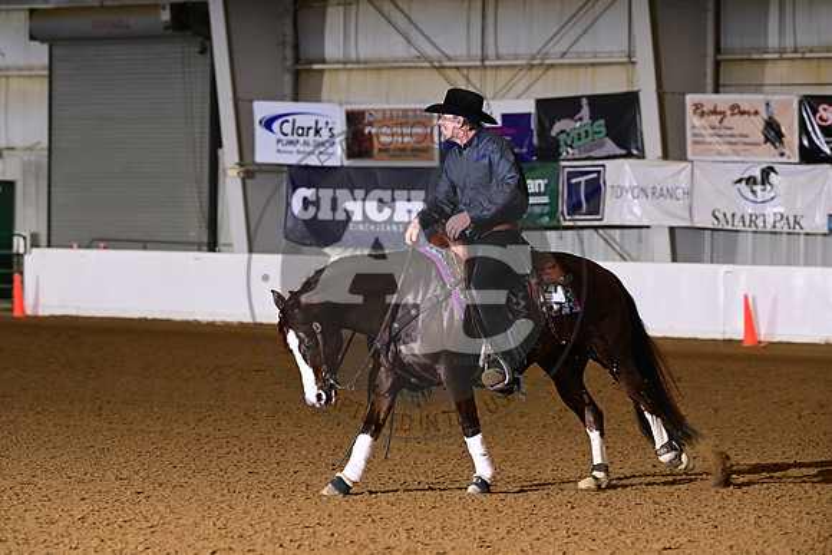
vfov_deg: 7.6
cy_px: 278
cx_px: 416
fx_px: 4161
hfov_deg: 11.4
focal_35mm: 180
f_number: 5
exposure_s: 1/200
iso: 2500
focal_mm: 180
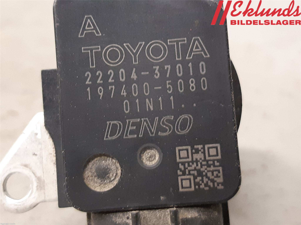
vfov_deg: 53.1
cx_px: 150
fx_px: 226
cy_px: 112
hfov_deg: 67.3
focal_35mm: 26
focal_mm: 3.93
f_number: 1.7
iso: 250
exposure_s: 1/33
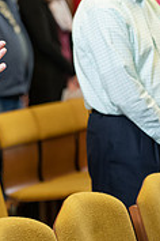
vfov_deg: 7.9
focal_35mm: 259
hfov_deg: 5.3
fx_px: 1727
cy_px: -56
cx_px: -28
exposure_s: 1/125
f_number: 3.2
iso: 2000
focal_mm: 102
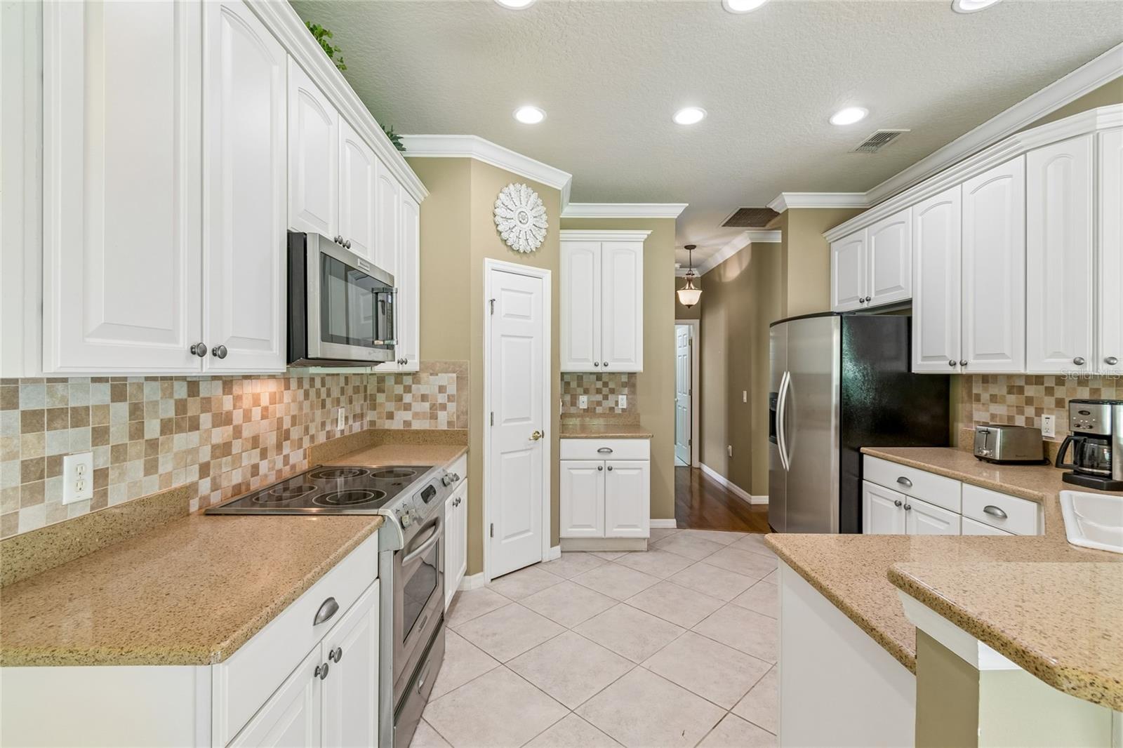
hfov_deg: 100.4
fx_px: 468
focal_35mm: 15
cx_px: 562
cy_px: 374
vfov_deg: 77.3
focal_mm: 10
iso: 100
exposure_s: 1/5
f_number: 7.1
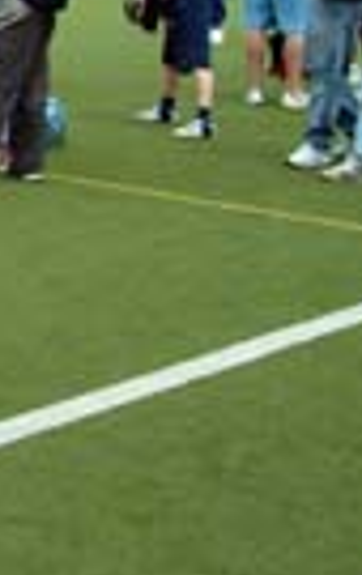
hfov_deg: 10.5
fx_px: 1675
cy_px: -47
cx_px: -524
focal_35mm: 107
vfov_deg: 18.8
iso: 400
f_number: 9.5
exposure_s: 1/350
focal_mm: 21
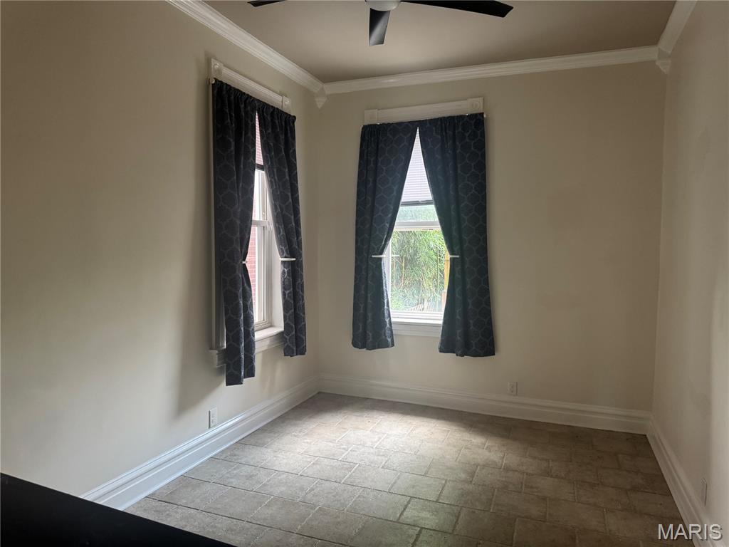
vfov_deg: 56.8
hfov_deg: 71.6
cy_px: 274
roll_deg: -0.6
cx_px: 364
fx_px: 505
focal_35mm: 24
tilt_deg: -3.6
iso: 200
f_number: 1.78
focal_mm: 6.76
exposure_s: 1/60
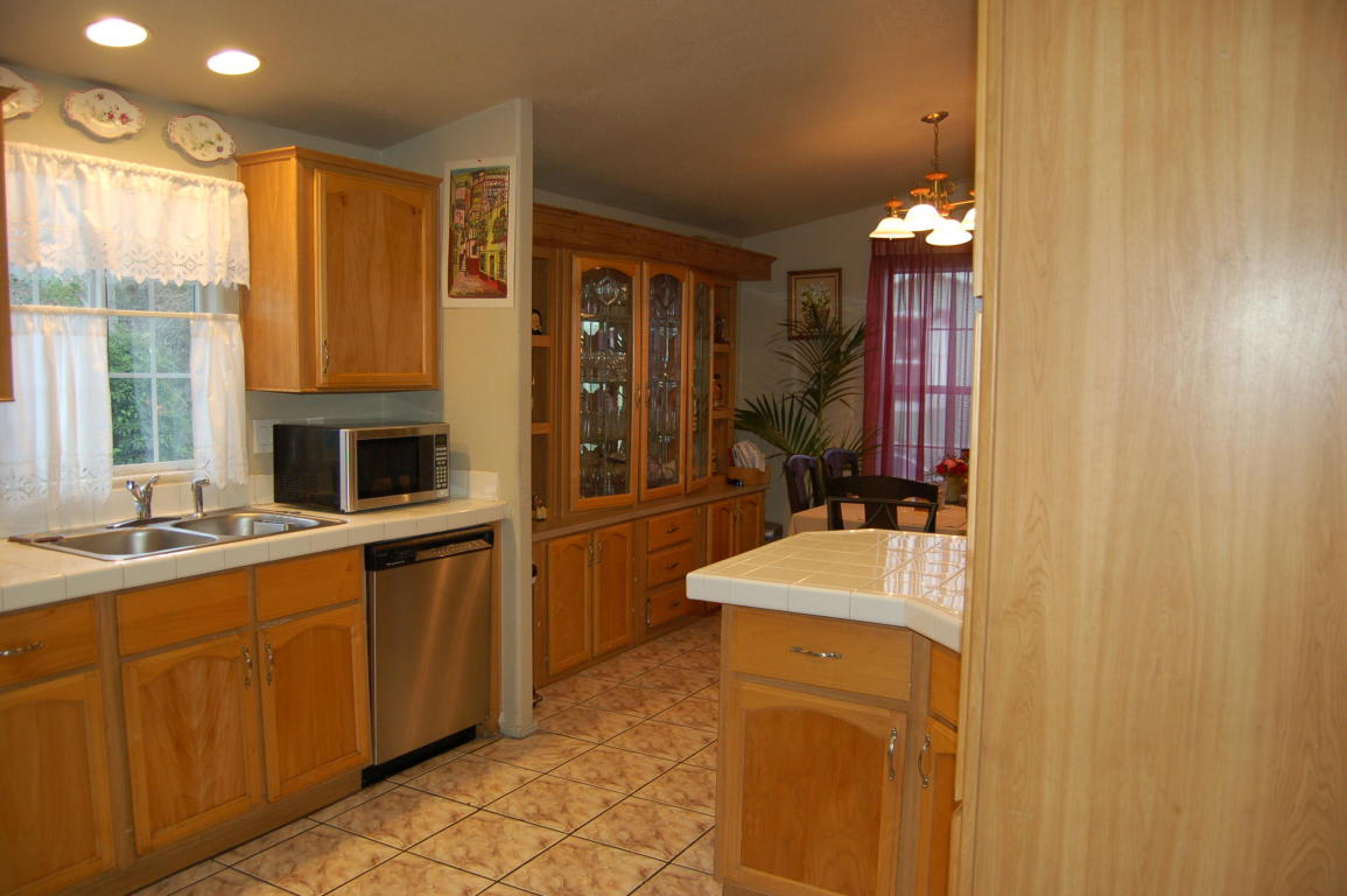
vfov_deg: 47.9
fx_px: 1009
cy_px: 448
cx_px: 674
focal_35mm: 27
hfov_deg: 67.4
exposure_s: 1/60
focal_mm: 18
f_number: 3.5
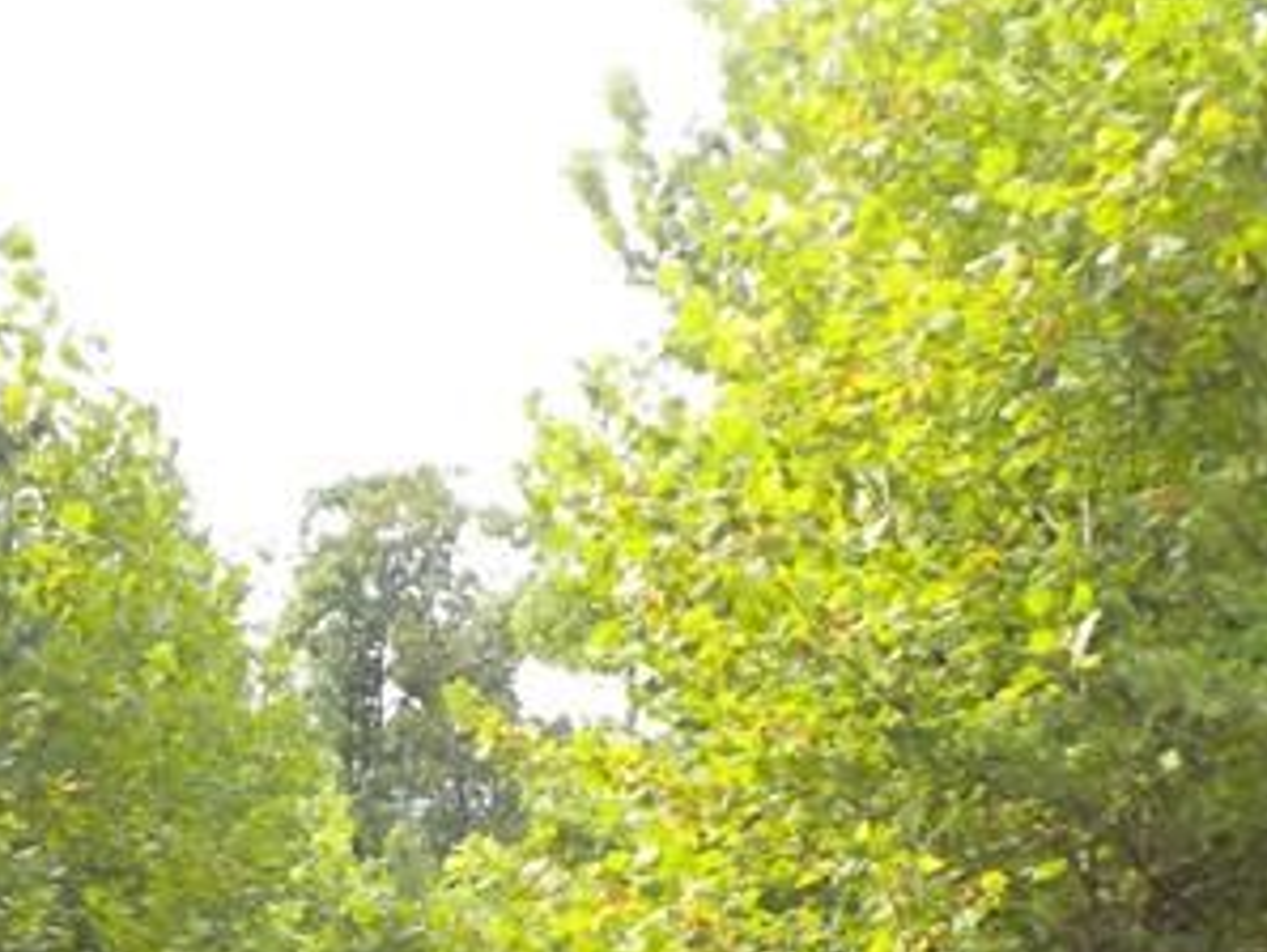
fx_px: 4652
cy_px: 1339
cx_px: 319
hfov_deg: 15.4
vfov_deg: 11.3
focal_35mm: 127
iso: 331
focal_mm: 6.6
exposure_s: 1/500
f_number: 3.5
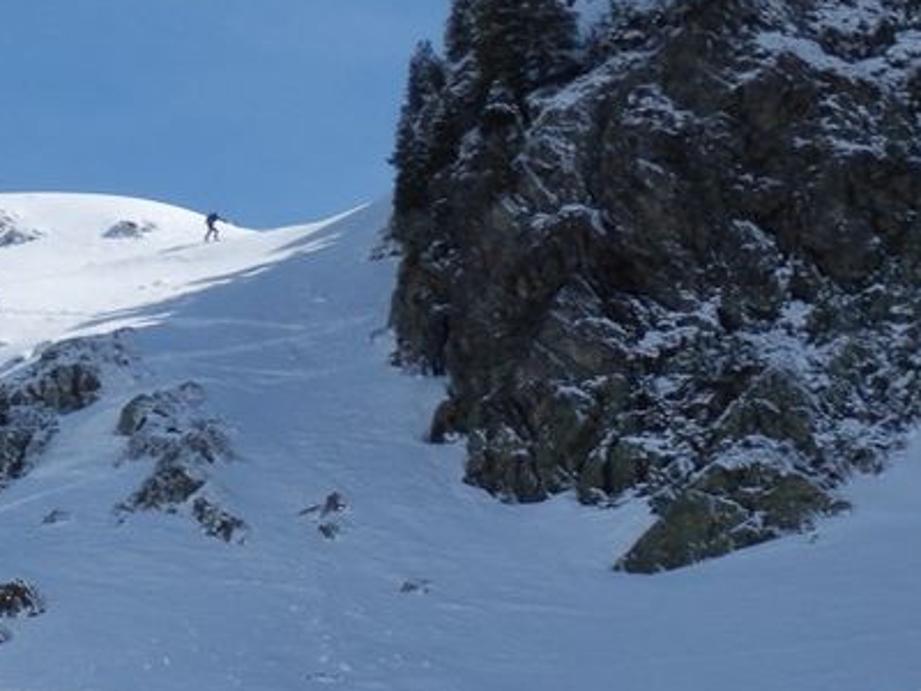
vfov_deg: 8.4
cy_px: 362
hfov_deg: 11.1
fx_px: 4683
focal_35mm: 176
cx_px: -69
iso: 100
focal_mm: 14.4
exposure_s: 1/160
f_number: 13.1
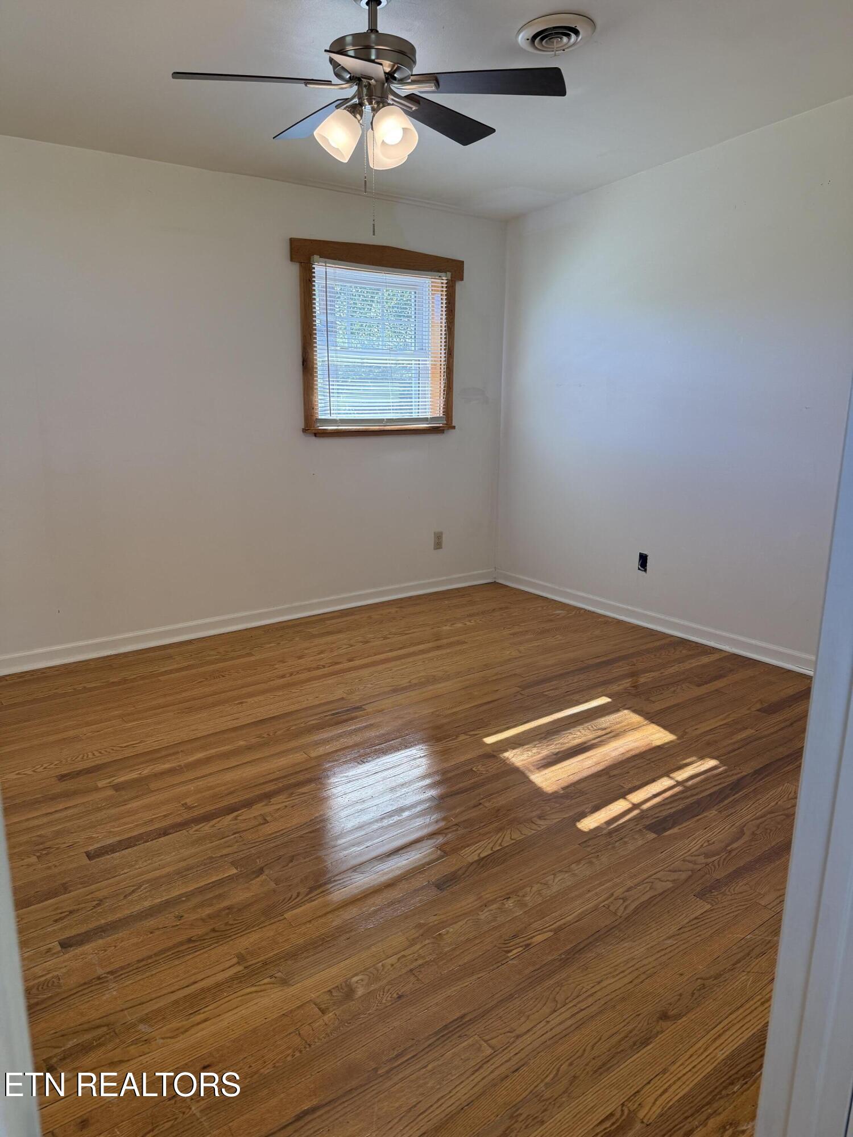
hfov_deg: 56.8
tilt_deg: -11.8
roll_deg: -1.0
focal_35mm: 24
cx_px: 426
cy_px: 568
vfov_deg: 71.6
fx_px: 789
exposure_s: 1/231
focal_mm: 6.76
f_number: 1.78
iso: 125
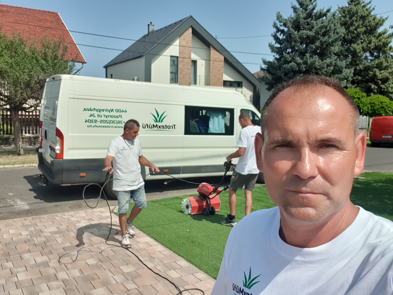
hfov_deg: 58.4
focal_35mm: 31
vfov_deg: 45.4
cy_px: 148
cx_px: 196
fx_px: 352
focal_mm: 2.92
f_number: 1.7
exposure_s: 1/2616
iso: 100
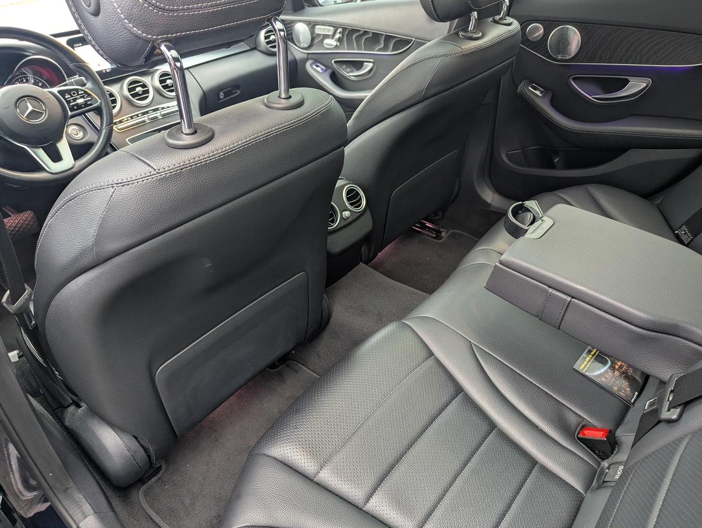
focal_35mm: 24
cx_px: 351
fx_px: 487
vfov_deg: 56.9
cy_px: 264
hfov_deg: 71.5
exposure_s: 1/45.7
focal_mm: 6.81
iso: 153
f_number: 1.85
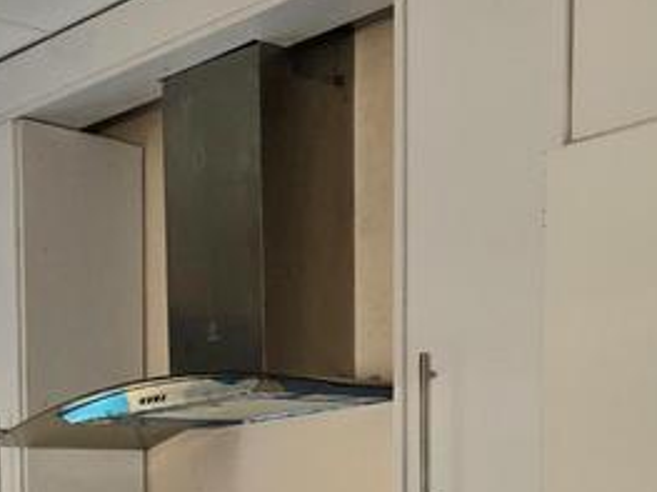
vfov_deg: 18.9
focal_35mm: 70
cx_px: 47
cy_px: 697
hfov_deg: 26.7
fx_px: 1328
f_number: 1.7
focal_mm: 6.3
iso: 125
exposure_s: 1/101
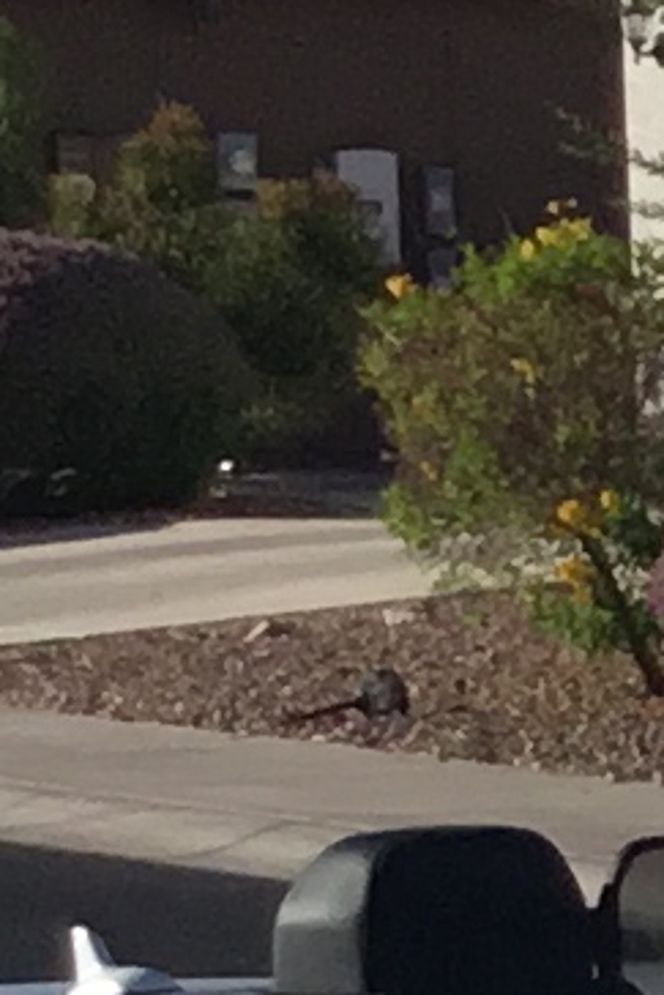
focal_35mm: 289
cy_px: 1954
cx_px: 2618
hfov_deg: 4.4
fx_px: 7987
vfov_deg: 6.9
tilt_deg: -13.0
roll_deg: -1.3
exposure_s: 1/2037
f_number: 2.4
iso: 25
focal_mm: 3.3
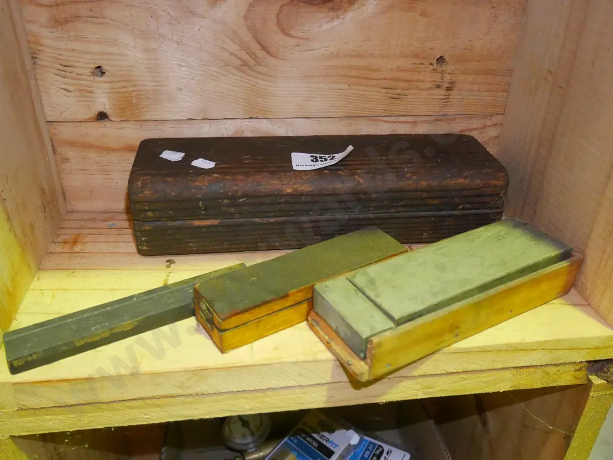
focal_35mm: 30
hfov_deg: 59.9
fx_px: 532
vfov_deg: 46.8
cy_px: 230
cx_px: 306
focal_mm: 15
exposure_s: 1/60
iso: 3200
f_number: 4
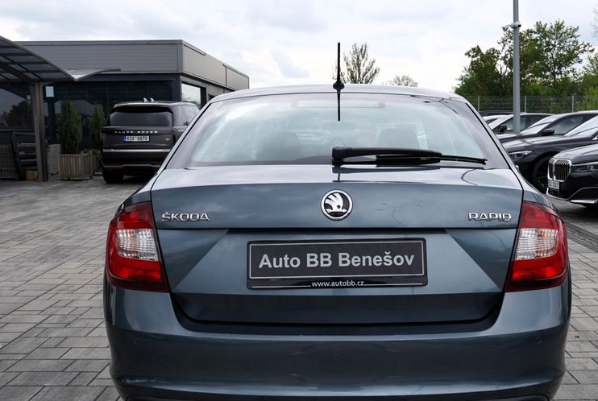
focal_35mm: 40
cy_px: 221
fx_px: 666
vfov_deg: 33.5
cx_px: 337
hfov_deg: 48.3
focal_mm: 29
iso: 100
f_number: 8
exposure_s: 1/200
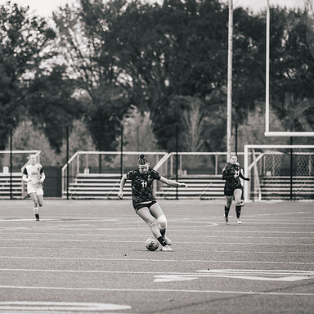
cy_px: 202
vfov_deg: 7.1
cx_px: 151
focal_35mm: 248
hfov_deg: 7.1
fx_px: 2545
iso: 400
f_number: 2.8
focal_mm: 150
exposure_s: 1/1250
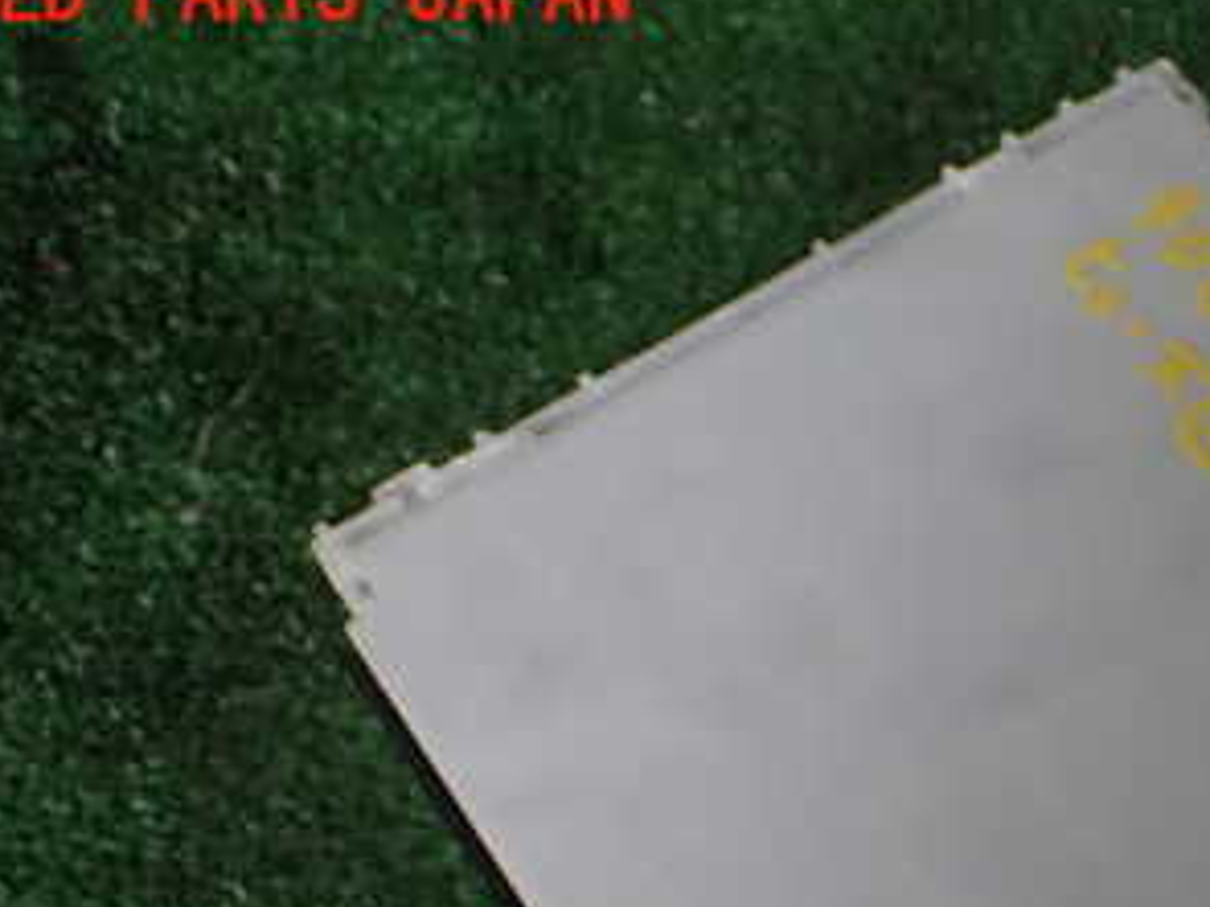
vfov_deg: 23.2
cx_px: 1116
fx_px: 2131
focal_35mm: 61
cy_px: 866
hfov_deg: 30.2
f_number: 2.3
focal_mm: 5.4
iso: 100
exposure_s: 1/200
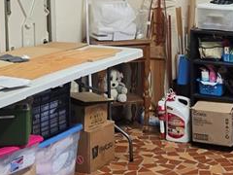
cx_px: 128
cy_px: -8
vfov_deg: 14.8
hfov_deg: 20.0
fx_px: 660
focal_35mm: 98
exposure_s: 1/120
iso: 200
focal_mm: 6.5
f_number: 1.4
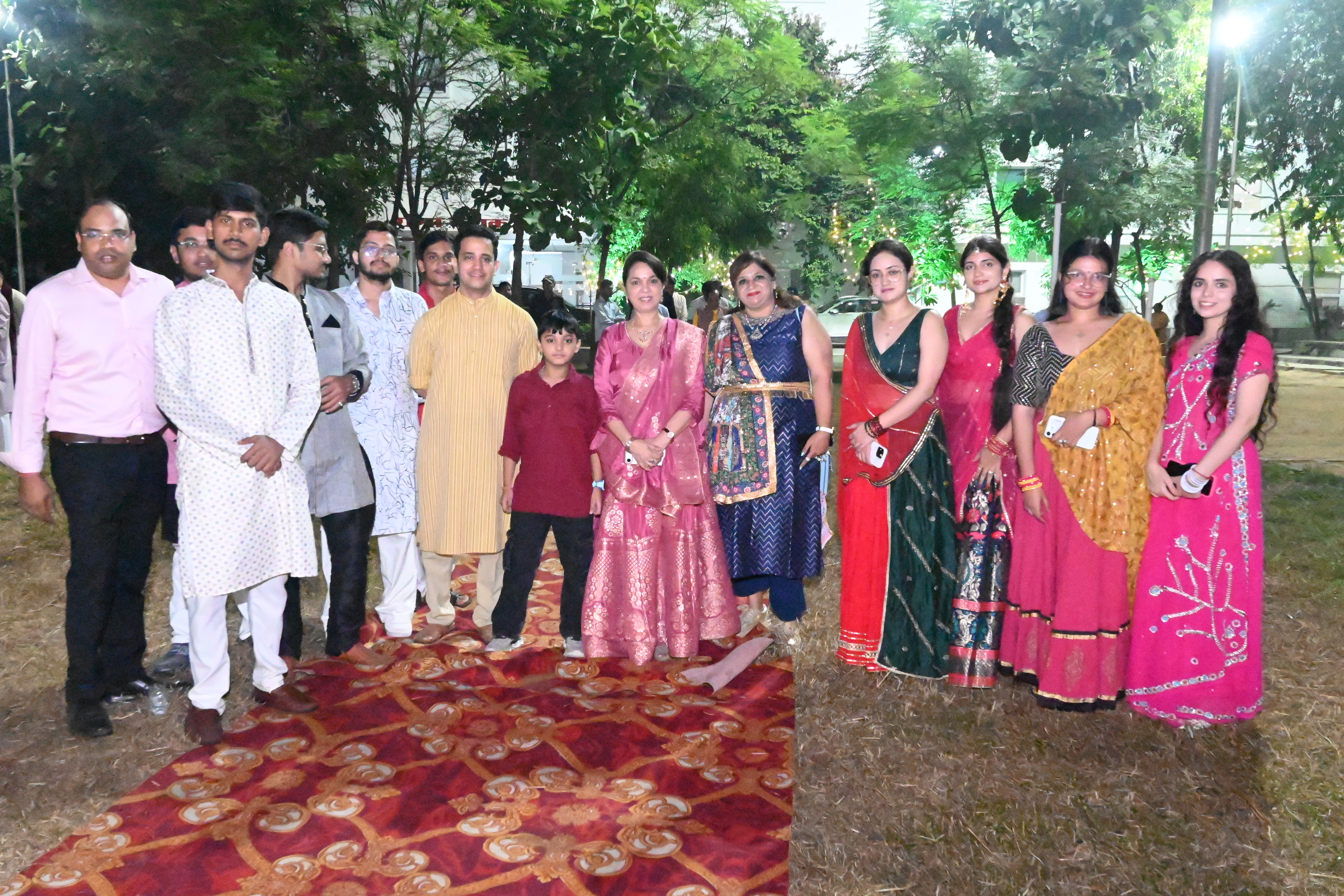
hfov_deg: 64.6
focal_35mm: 28
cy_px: 448
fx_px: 1064
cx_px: 672
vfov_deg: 45.7
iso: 32000
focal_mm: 19
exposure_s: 1/125
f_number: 7.1
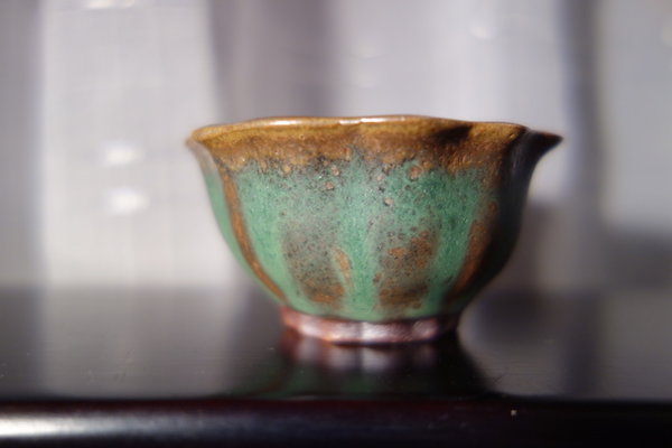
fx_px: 523
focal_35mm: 28
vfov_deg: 46.4
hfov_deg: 65.5
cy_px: 224
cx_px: 336
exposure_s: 1/60
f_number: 1.8
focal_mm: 10.4
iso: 125
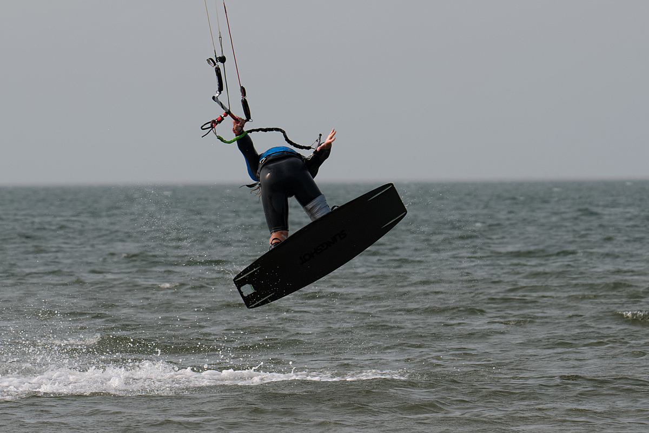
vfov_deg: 4.2
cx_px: 324
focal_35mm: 330
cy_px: 216
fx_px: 5949
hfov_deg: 6.2
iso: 224
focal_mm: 220
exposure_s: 1/1600
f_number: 7.1
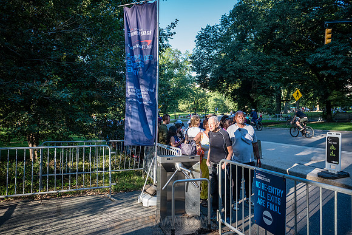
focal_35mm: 25
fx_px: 242
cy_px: 118
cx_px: 176
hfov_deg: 72.1
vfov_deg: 51.8
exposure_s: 1/2500
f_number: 3.5
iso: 2000
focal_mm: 24
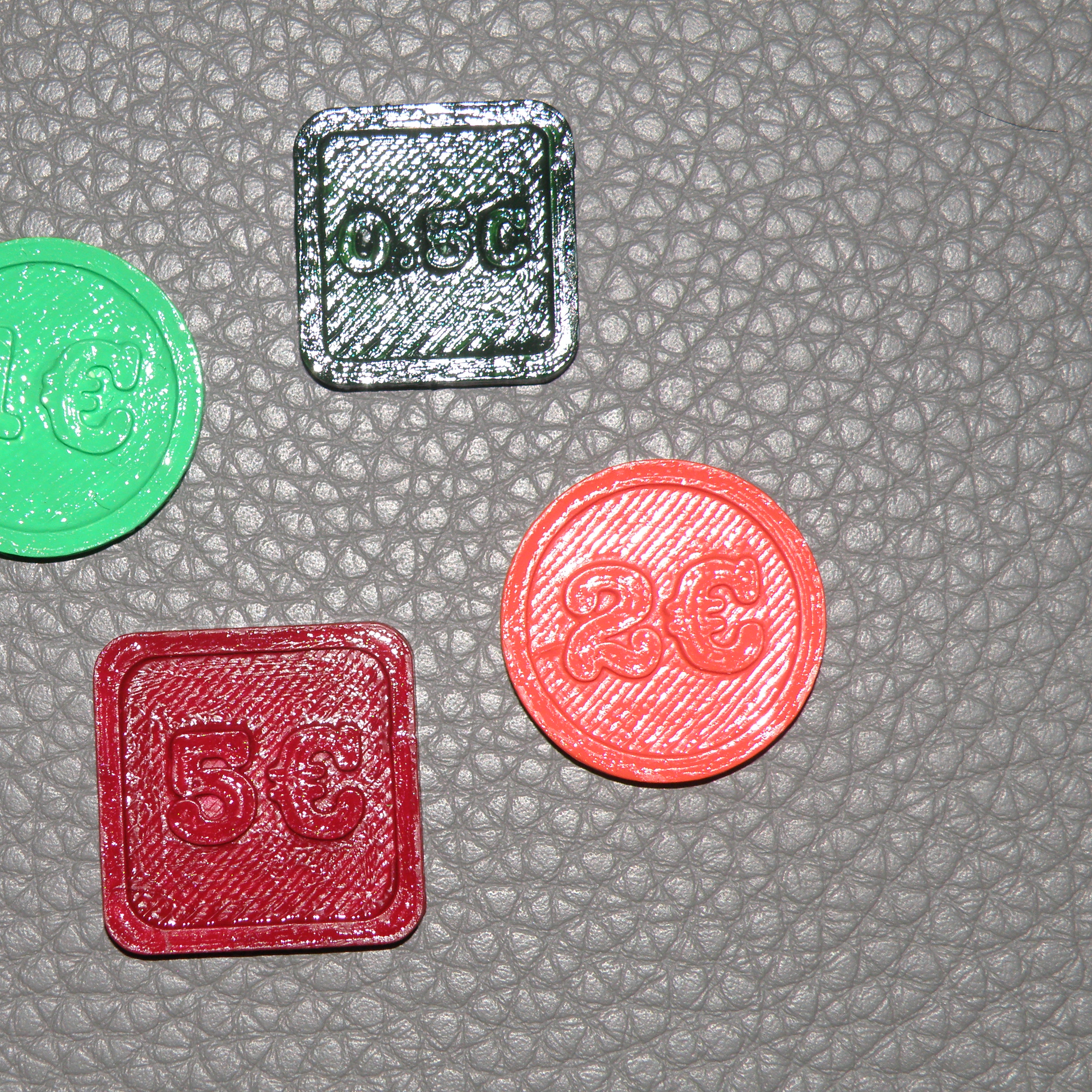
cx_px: 343
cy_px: 593
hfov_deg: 18.4
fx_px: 3355
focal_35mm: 94
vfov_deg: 18.5
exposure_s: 1/80
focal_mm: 12.62
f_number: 3.7
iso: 100
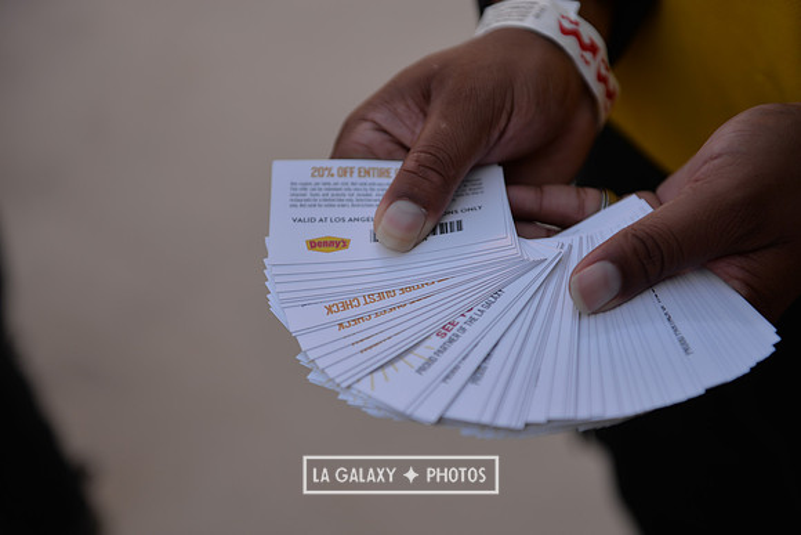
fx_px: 1224
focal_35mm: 55
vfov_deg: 24.6
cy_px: 268
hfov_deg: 36.2
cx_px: 400
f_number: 2.8
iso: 100
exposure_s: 1/800
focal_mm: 55
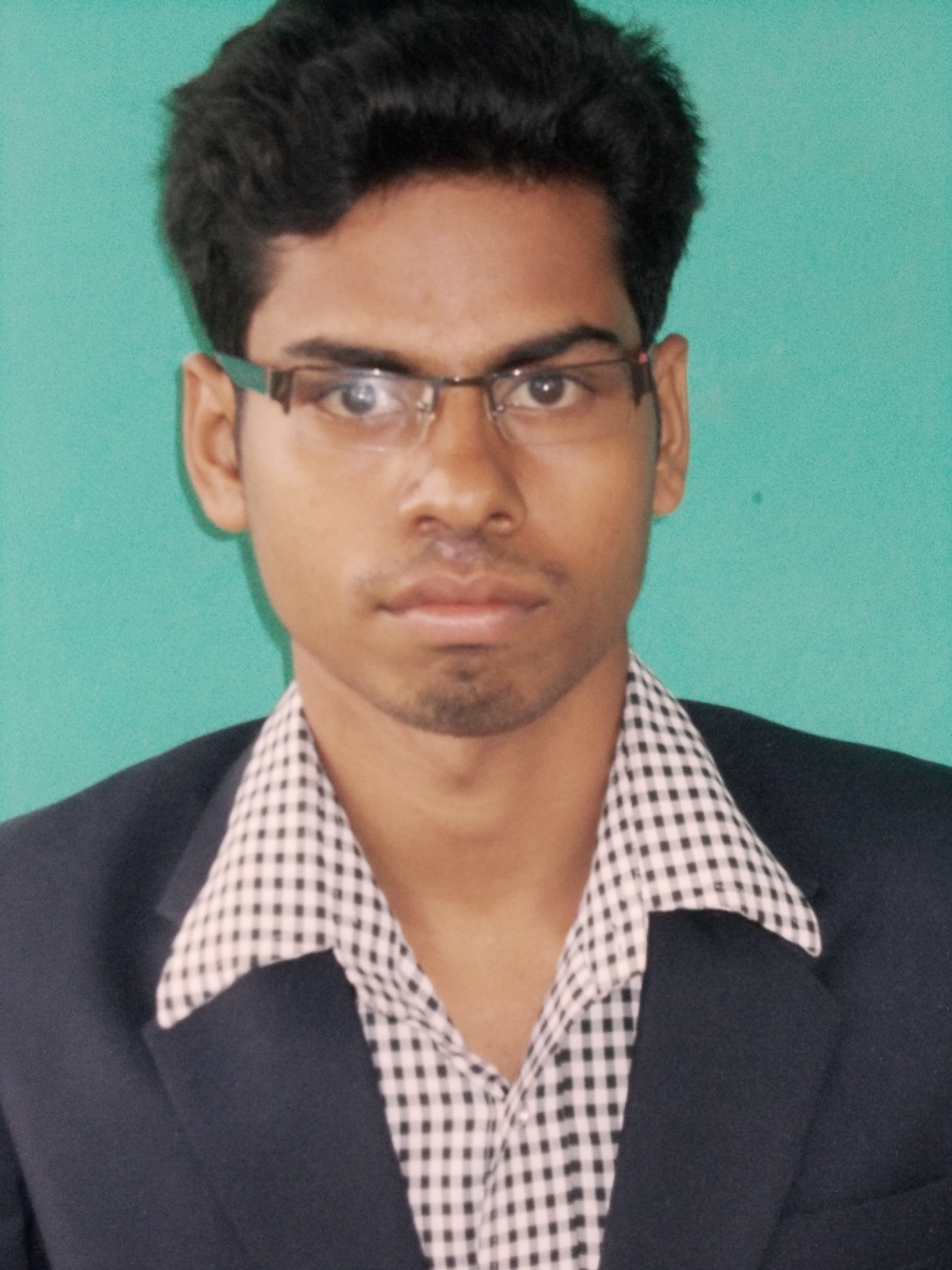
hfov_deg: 15.4
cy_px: 635
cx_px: 476
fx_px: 3520
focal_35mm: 96
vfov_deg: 20.4
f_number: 5.3
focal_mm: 13.6
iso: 200
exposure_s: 1/60
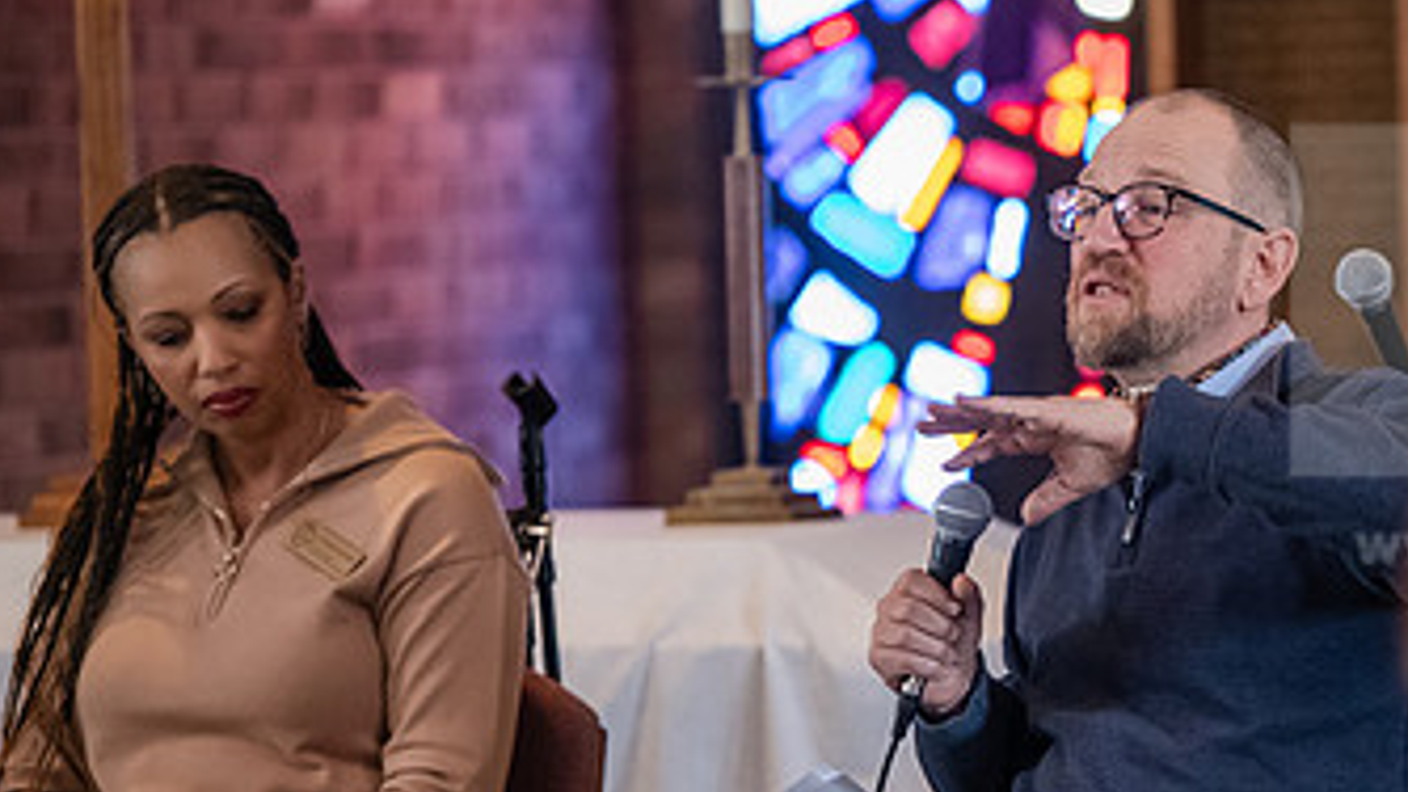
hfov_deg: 6.8
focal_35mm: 318
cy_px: 634
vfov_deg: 3.8
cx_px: 1163
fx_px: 11874
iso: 4000
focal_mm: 175
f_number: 2.8
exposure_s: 1/200
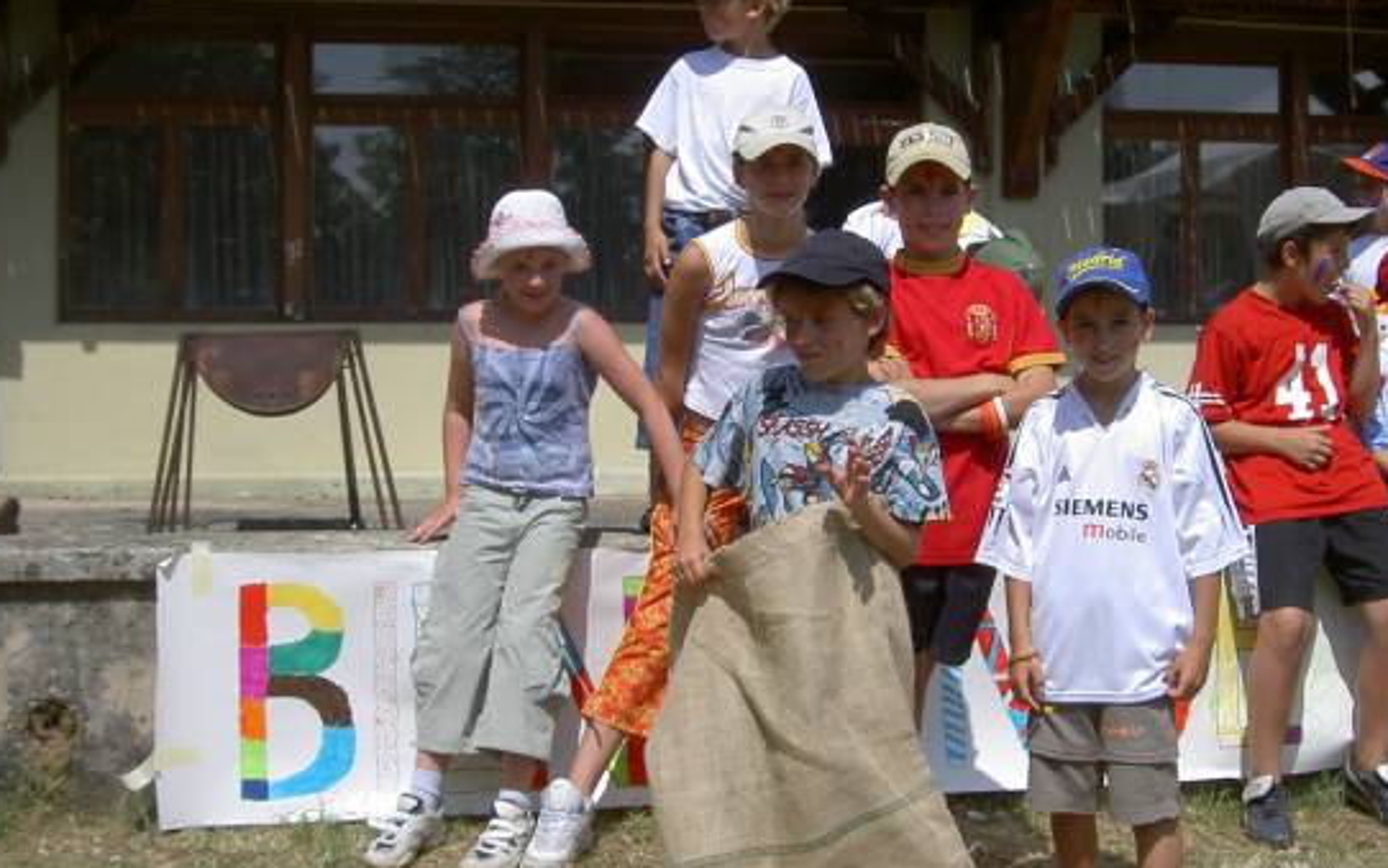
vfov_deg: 21.3
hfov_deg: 33.4
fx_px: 2308
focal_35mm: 61
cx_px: 827
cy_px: 433
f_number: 4.7
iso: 100
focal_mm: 8
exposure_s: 1/800
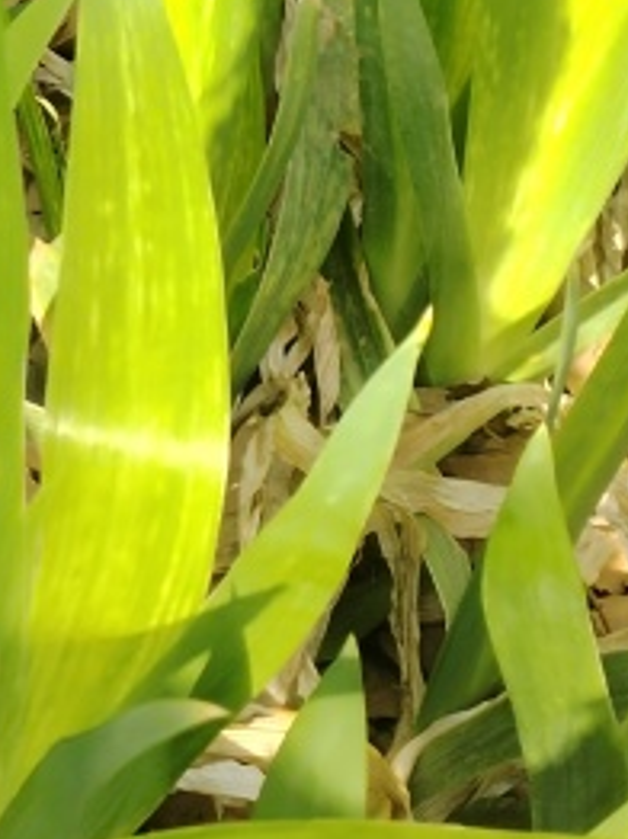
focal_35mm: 106
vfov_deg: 18.2
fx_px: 2568
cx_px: -356
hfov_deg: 13.1
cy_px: 24
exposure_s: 1/100
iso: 117
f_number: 1.8
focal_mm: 4.26
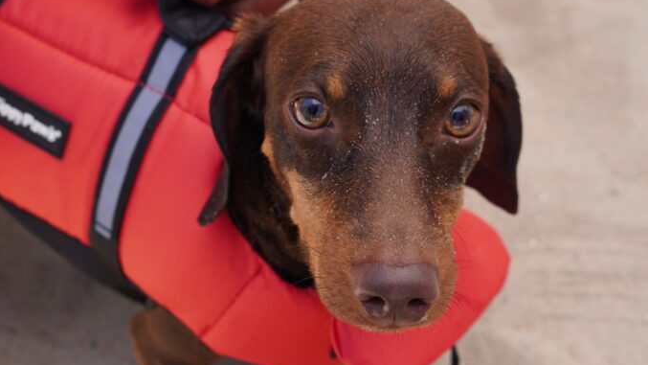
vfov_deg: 18.5
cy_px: 217
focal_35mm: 65
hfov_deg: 32.3
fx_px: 1120
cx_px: 325
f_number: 4.5
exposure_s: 1/250
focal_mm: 27.4
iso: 100
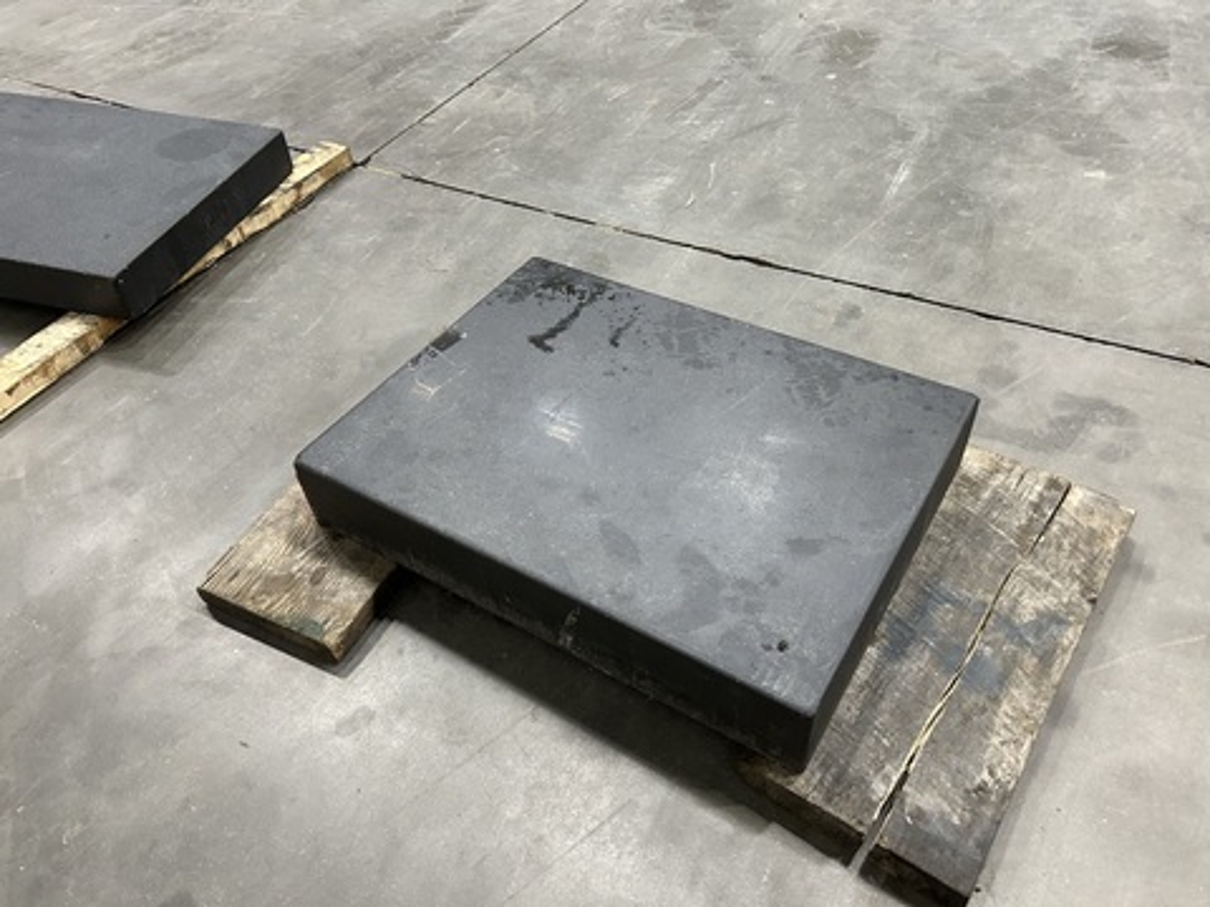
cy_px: 454
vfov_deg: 53.1
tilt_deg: -45.2
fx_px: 909
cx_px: 605
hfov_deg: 67.3
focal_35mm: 26
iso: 320
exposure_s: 1/60
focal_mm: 5.7
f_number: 1.5
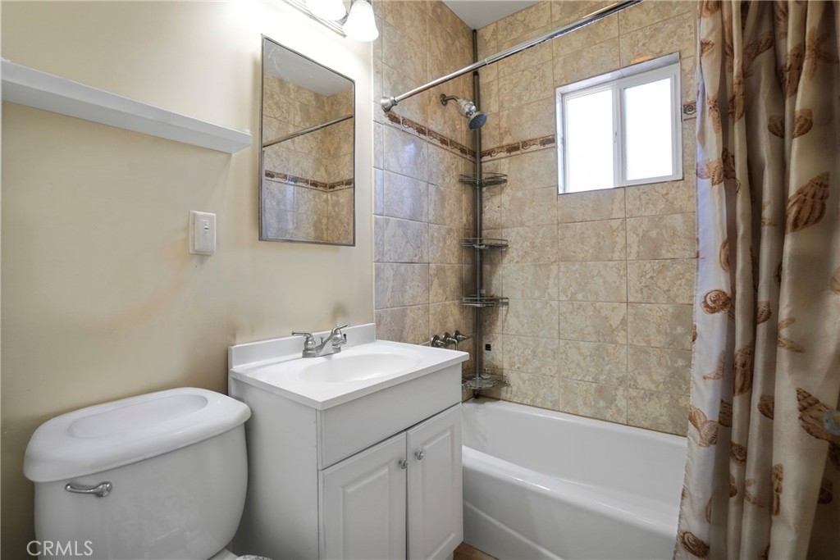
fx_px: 350
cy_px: 280
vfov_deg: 77.3
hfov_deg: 100.4
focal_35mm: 15
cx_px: 420
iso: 125
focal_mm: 10
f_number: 4
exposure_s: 1/30
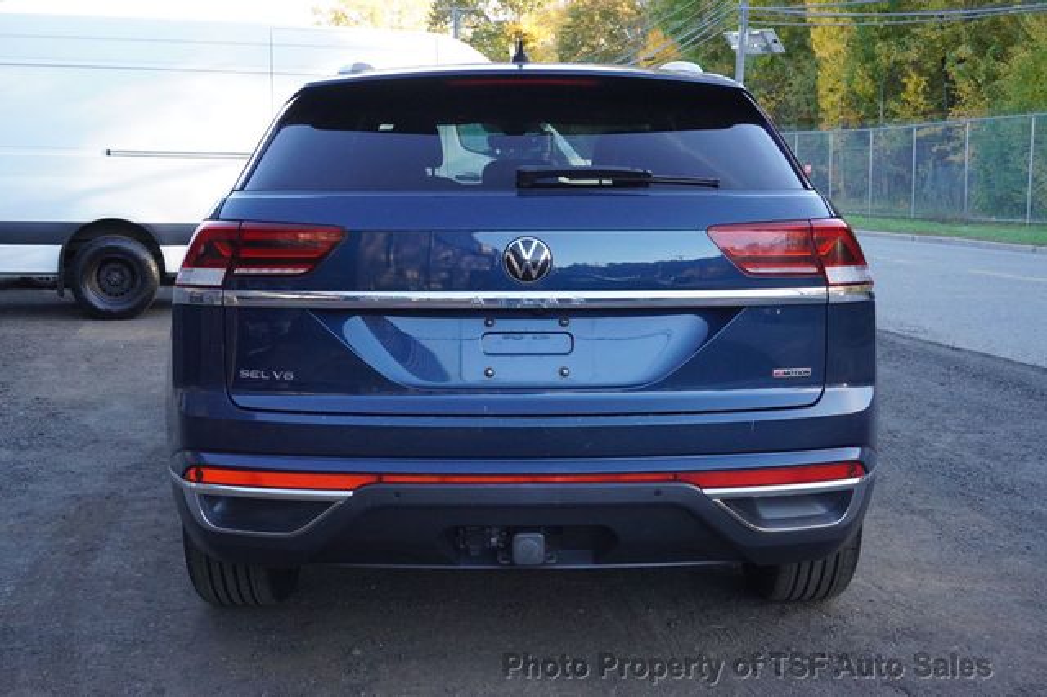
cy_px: 348
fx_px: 1264
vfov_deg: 30.8
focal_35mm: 44
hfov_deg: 45.0
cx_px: 524
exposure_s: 1/250
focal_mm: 29
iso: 2500
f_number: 9
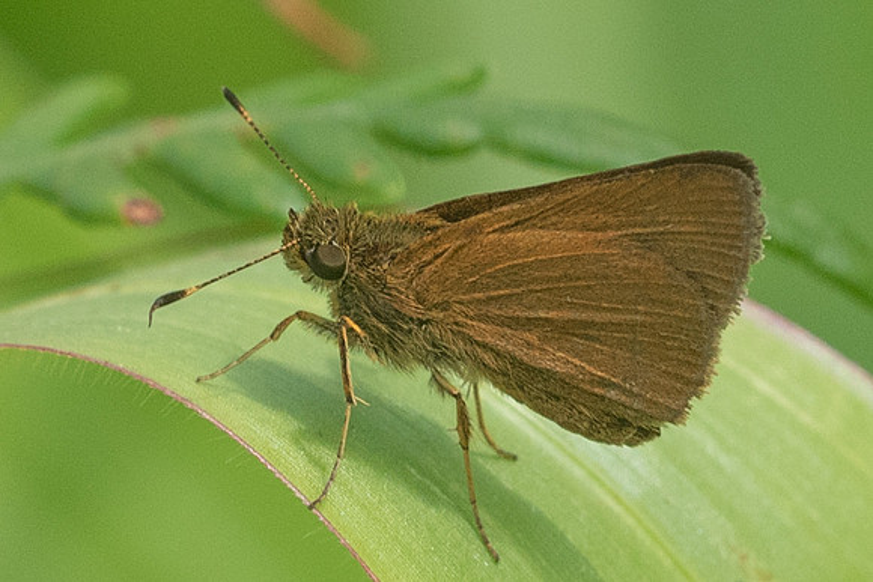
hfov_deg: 2.2
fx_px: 22820
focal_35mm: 941
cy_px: 384
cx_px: 503
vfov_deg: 1.5
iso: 800
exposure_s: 1/1000
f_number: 8
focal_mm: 150
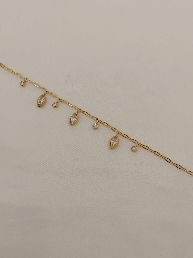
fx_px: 268
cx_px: 96
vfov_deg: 51.4
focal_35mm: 36
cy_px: 129
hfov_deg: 39.7
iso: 64
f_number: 1.8
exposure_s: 1/50
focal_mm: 4.75
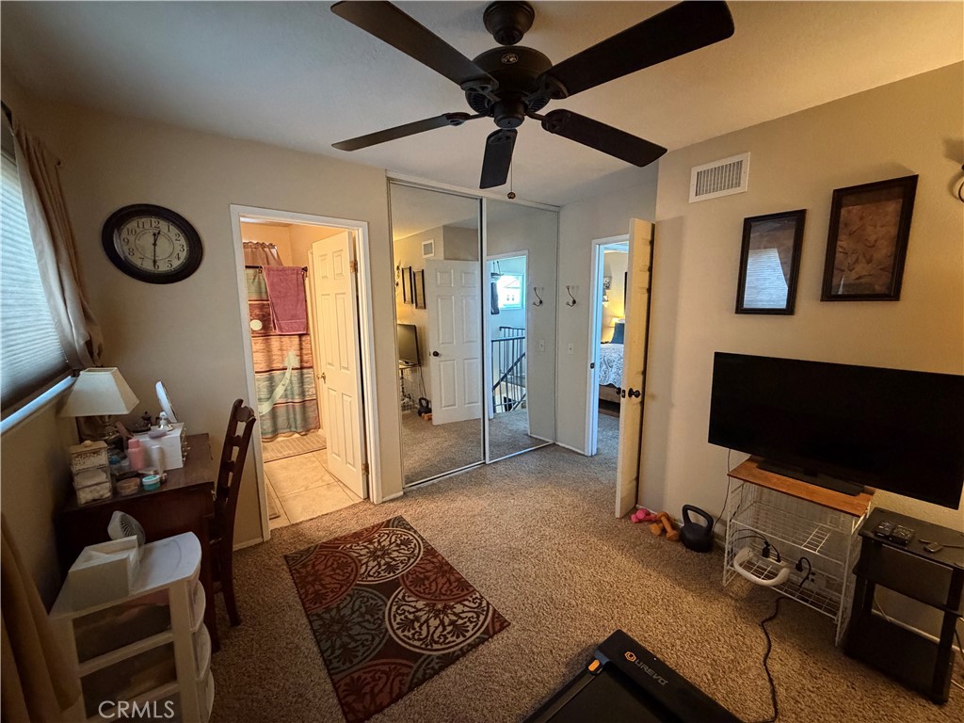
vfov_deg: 85.7
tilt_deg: -9.3
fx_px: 390
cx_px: 482
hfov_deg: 102.1
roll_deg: +0.2
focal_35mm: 14
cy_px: 362
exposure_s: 1/40
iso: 1000
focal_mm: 2.22
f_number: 2.2
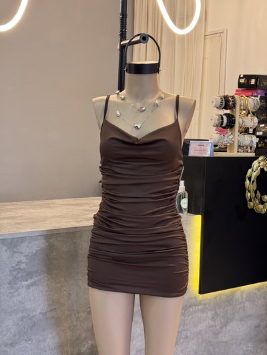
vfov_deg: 39.6
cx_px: 134
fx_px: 493
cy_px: 178
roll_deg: -0.4
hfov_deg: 30.3
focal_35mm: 48
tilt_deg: -5.4
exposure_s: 1/50
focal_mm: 6.76
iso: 50
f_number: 1.78
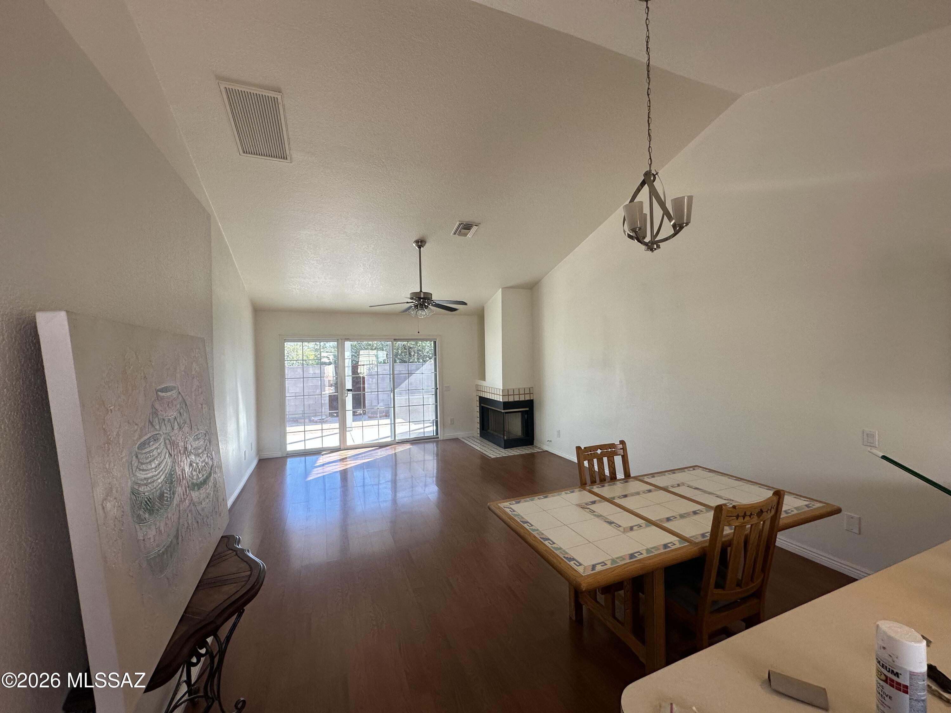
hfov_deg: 102.1
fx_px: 385
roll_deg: +1.3
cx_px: 476
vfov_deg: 85.7
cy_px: 356
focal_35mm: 14
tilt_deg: +0.2
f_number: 2.2
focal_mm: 2.22
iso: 64
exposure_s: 1/120
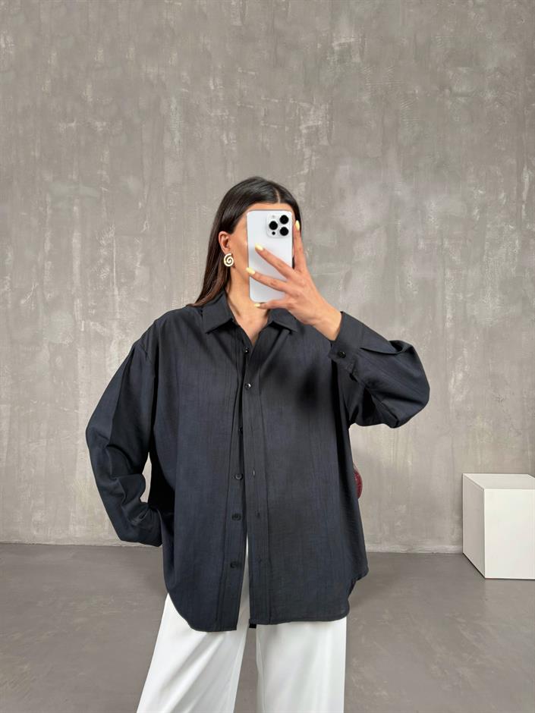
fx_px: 495
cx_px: 268
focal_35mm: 24
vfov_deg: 71.6
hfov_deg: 56.8
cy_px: 356
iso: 160
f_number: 1.78
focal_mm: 6.76
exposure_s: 1/121
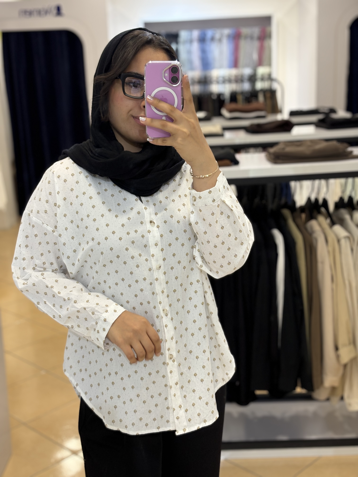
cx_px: 179
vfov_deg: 36.8
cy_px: 238
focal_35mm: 52
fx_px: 717
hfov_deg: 28.0
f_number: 1.6
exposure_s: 1/100
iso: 64
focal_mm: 5.96
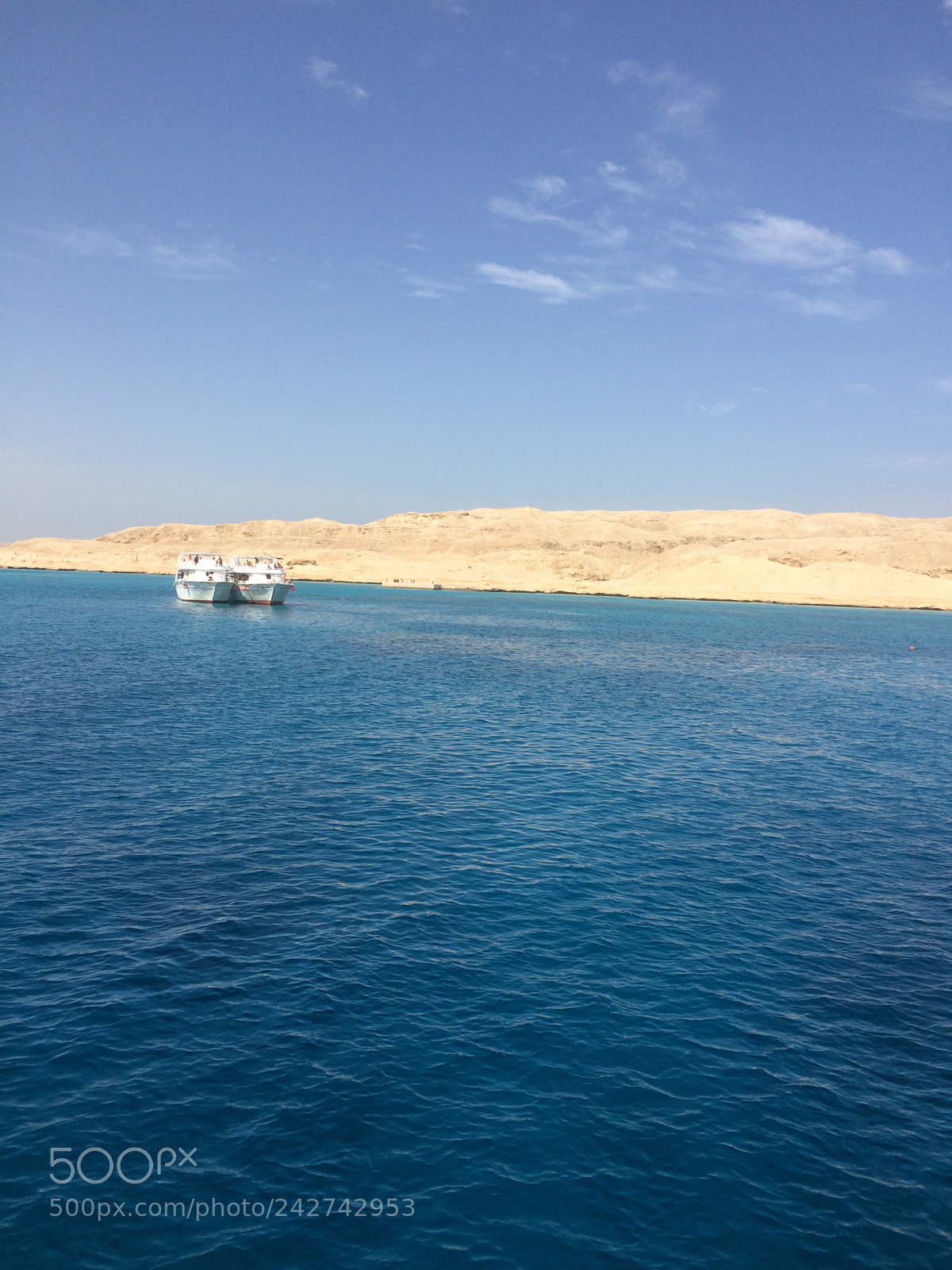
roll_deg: -0.8
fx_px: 1063
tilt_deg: -3.8
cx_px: 476
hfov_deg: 48.2
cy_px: 635
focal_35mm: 29
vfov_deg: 61.7
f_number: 2.2
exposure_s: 1/2933
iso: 32
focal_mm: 4.15
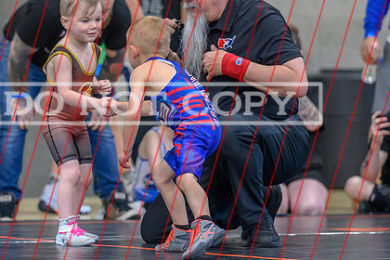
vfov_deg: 4.9
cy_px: 137
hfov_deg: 7.4
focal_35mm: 279
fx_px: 3022
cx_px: 117
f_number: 3.2
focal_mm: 150
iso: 3200
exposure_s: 1/640
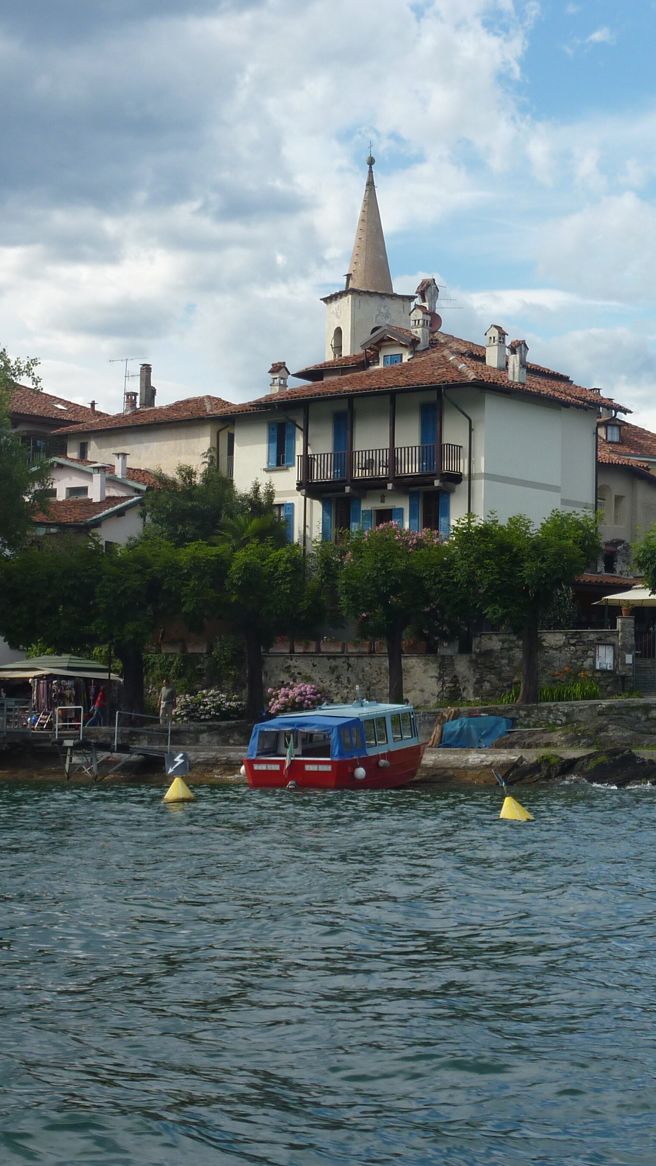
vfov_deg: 30.2
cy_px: 582
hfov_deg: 17.1
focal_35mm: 70
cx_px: 518
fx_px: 2164
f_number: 4.5
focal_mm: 7.9
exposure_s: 1/400
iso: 80
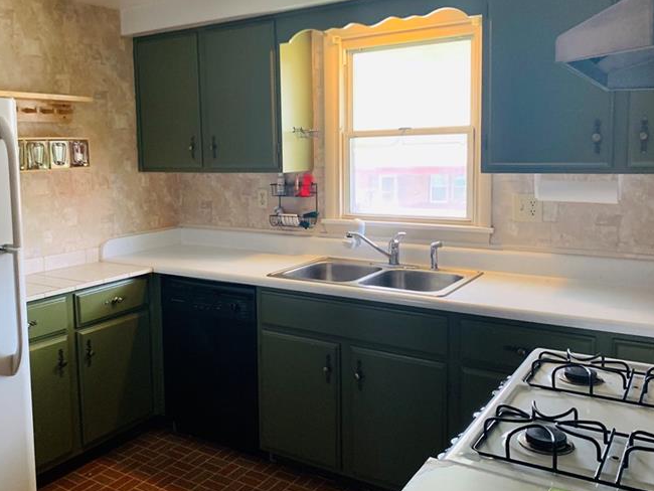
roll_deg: +1.0
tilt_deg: -3.1
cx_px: 278
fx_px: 605
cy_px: 218
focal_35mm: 32
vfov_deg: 44.1
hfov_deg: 56.6
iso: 400
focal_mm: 4.25
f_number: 1.8
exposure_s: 1/60
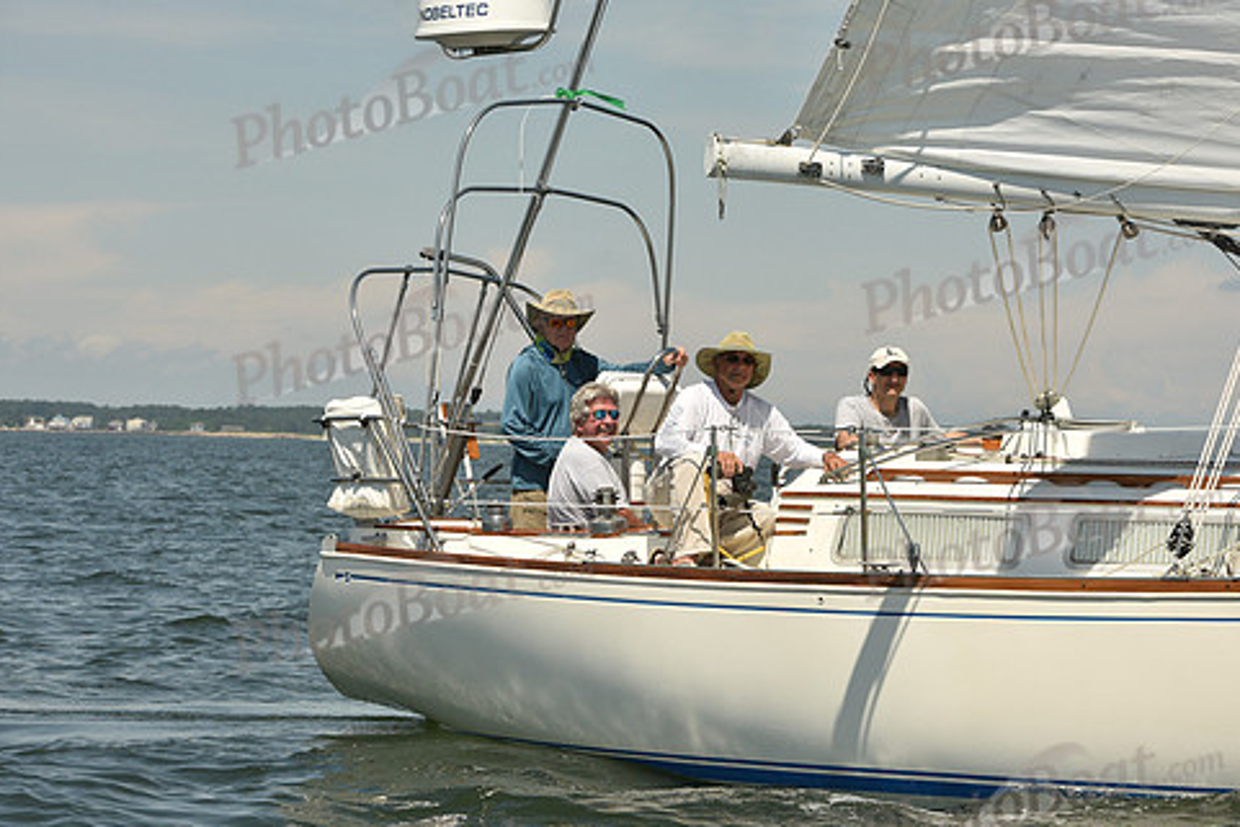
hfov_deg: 15.2
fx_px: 4651
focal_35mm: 135
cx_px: 730
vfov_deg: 10.2
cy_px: 437
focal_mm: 112
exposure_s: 1/1600
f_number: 9
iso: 320
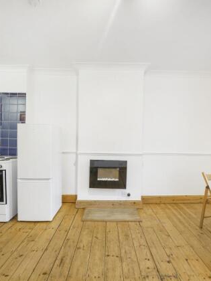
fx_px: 146
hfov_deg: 71.6
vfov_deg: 87.8
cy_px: 141
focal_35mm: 18
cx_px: 108
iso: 500
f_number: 4
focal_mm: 12
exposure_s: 1/200
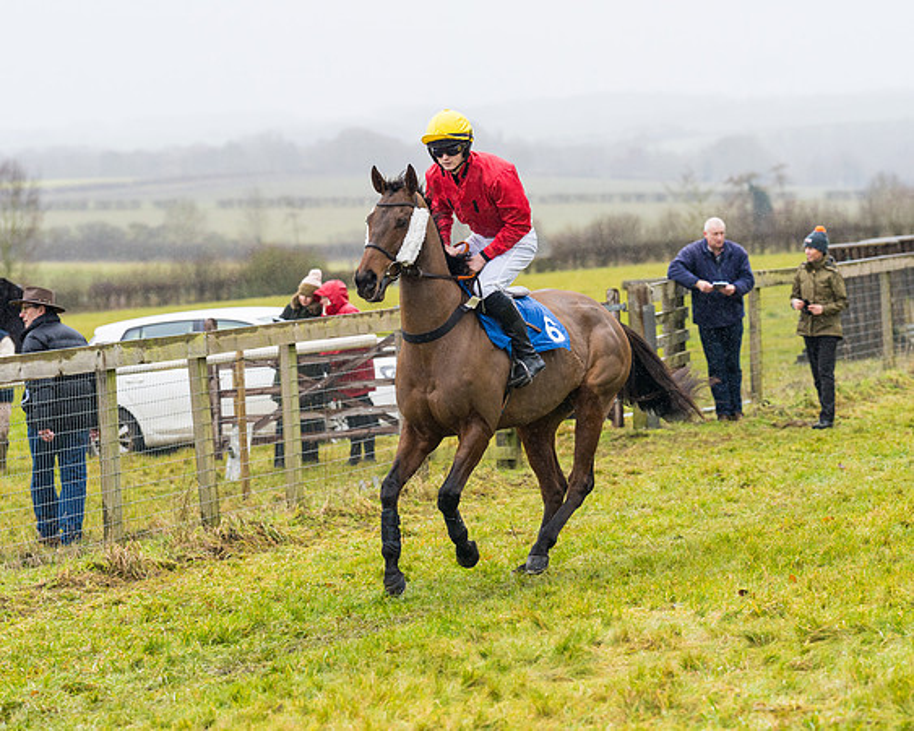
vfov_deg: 9.6
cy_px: 387
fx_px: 4363
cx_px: 452
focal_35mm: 161
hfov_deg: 12.0
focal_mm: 135
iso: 800
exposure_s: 1/1000
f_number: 4
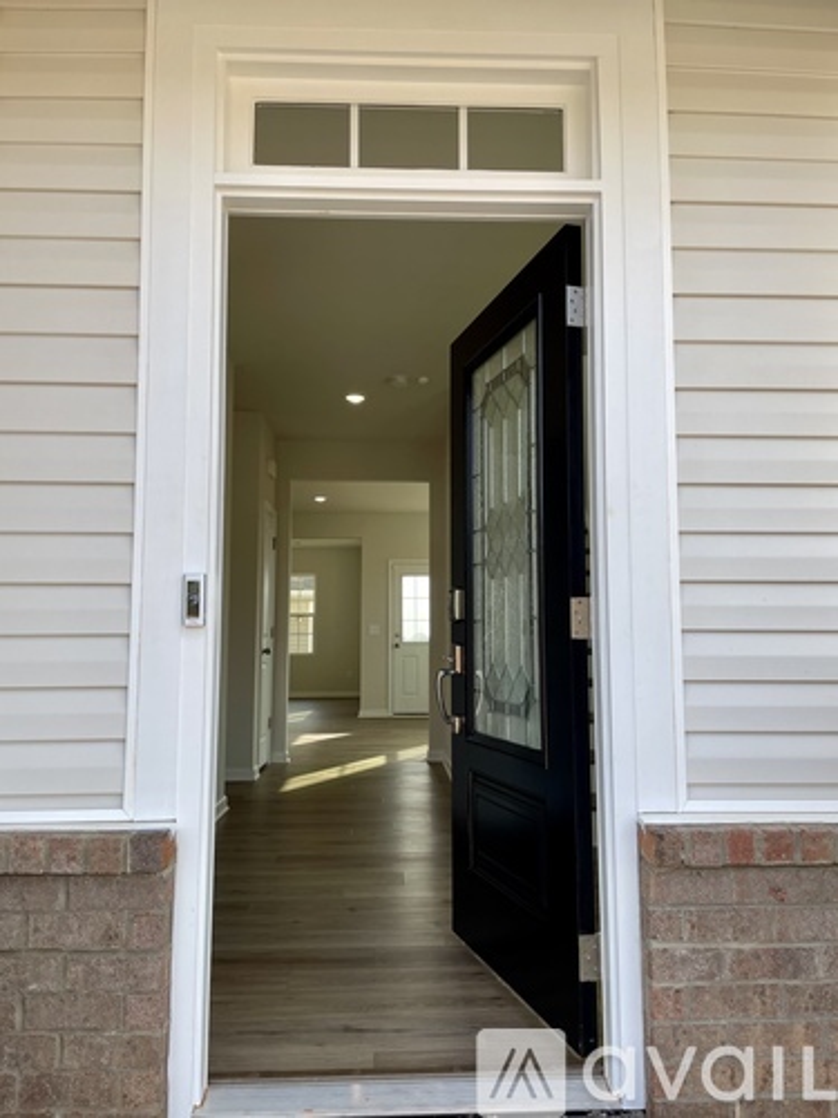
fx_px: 839
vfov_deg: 67.3
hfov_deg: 53.1
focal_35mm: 26
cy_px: 559
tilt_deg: +5.1
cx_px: 419
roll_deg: +0.1
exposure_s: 1/917
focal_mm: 4.2
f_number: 1.6
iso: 32
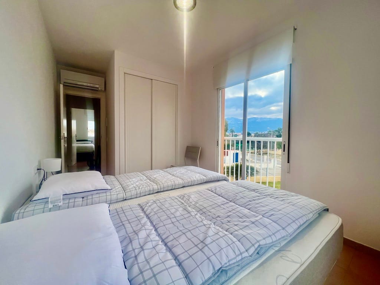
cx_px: 190
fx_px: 143
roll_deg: -0.5
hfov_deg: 106.2
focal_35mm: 13
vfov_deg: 89.9
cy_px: 142
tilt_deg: -1.7
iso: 32
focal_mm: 1.57
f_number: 1.8
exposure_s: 1/573
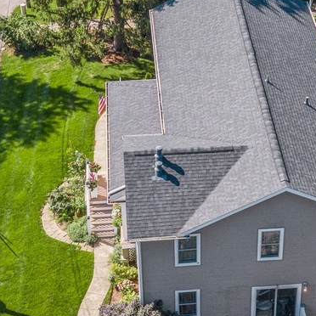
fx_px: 919
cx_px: 231
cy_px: 138
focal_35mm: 89
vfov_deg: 19.5
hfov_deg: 19.4
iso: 100
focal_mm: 4.73
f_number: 2.2
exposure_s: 1/800
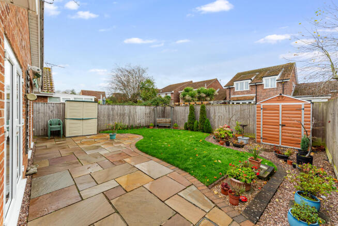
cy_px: 113
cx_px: 169
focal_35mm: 14
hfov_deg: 104.2
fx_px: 132
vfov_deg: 81.3
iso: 100
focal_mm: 14
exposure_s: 1/80
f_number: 4.5
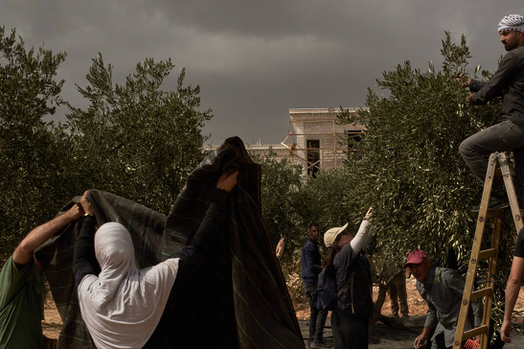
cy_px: 234
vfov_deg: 21.1
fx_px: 931
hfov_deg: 30.9
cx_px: 392
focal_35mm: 64
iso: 500
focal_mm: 35
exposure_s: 1/2000
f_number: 10
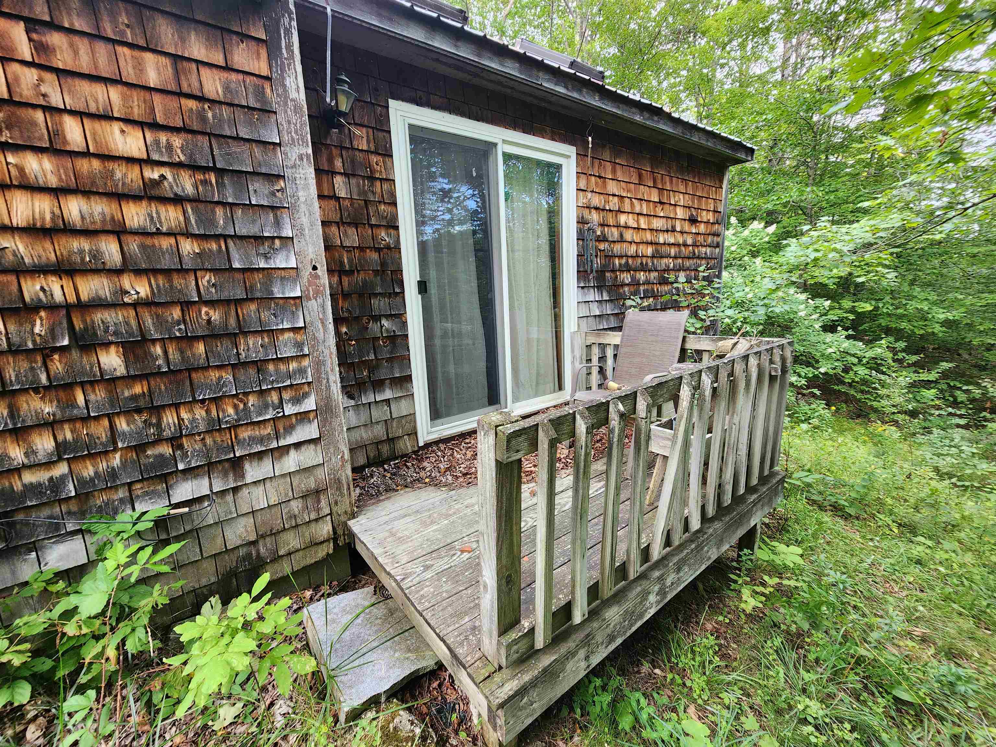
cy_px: 374
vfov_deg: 89.9
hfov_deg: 106.2
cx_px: 498
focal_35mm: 13
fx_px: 374
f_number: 2.2
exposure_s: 1/60
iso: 125
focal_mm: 2.2
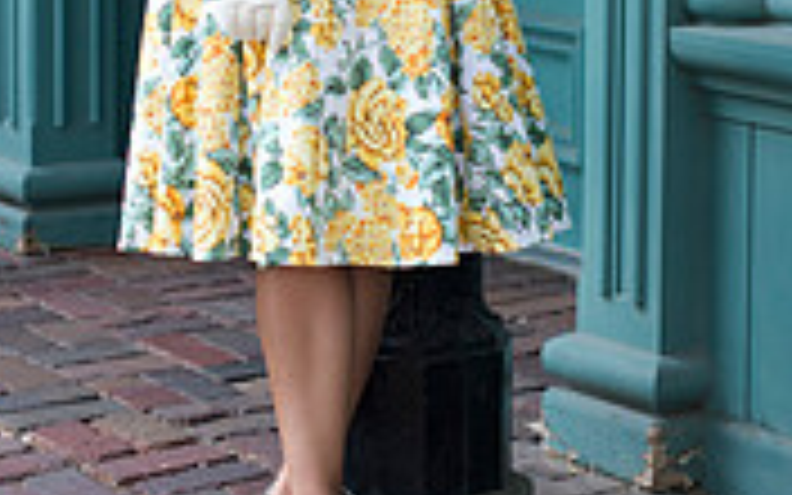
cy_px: -162
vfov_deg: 9.9
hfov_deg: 16.0
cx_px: 284
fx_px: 2806
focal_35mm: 130
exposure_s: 1/400
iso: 200
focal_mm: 50
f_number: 2.5
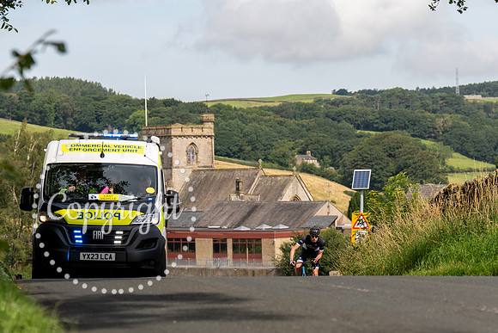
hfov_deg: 13.9
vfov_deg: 9.3
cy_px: 216
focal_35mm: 147
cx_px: 351
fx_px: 2035
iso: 100
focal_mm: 102
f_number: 4
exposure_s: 1/1000
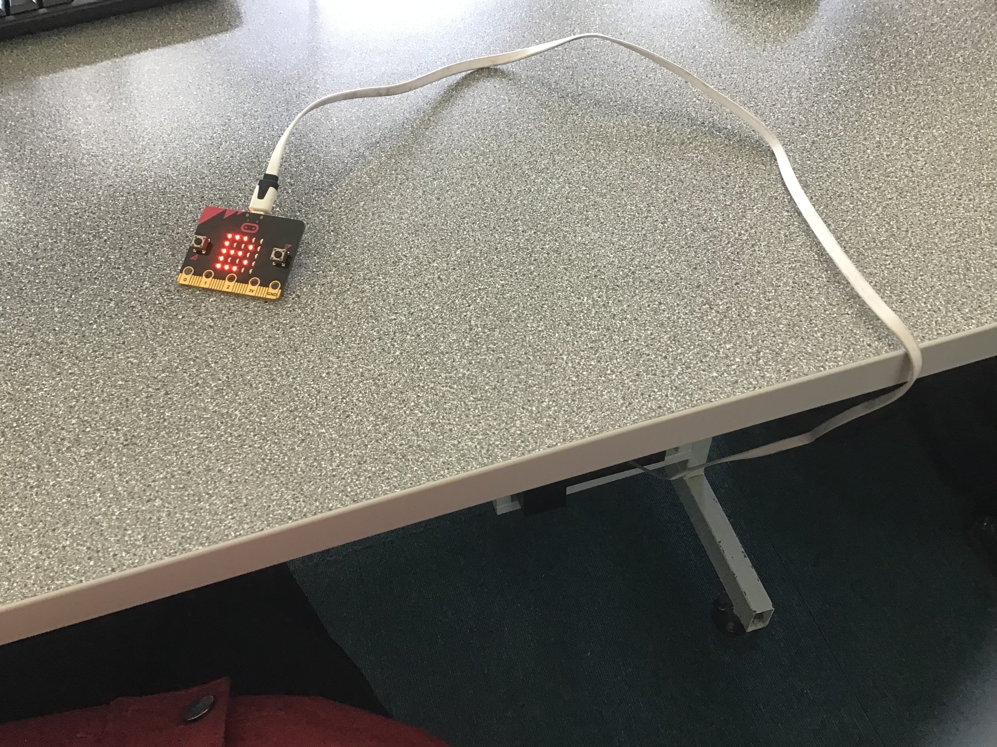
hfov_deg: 58.4
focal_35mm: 31
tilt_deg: -51.3
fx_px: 893
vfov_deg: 45.4
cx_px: 498
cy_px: 374
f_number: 2.4
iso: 100
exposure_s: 1/33
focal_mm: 3.3
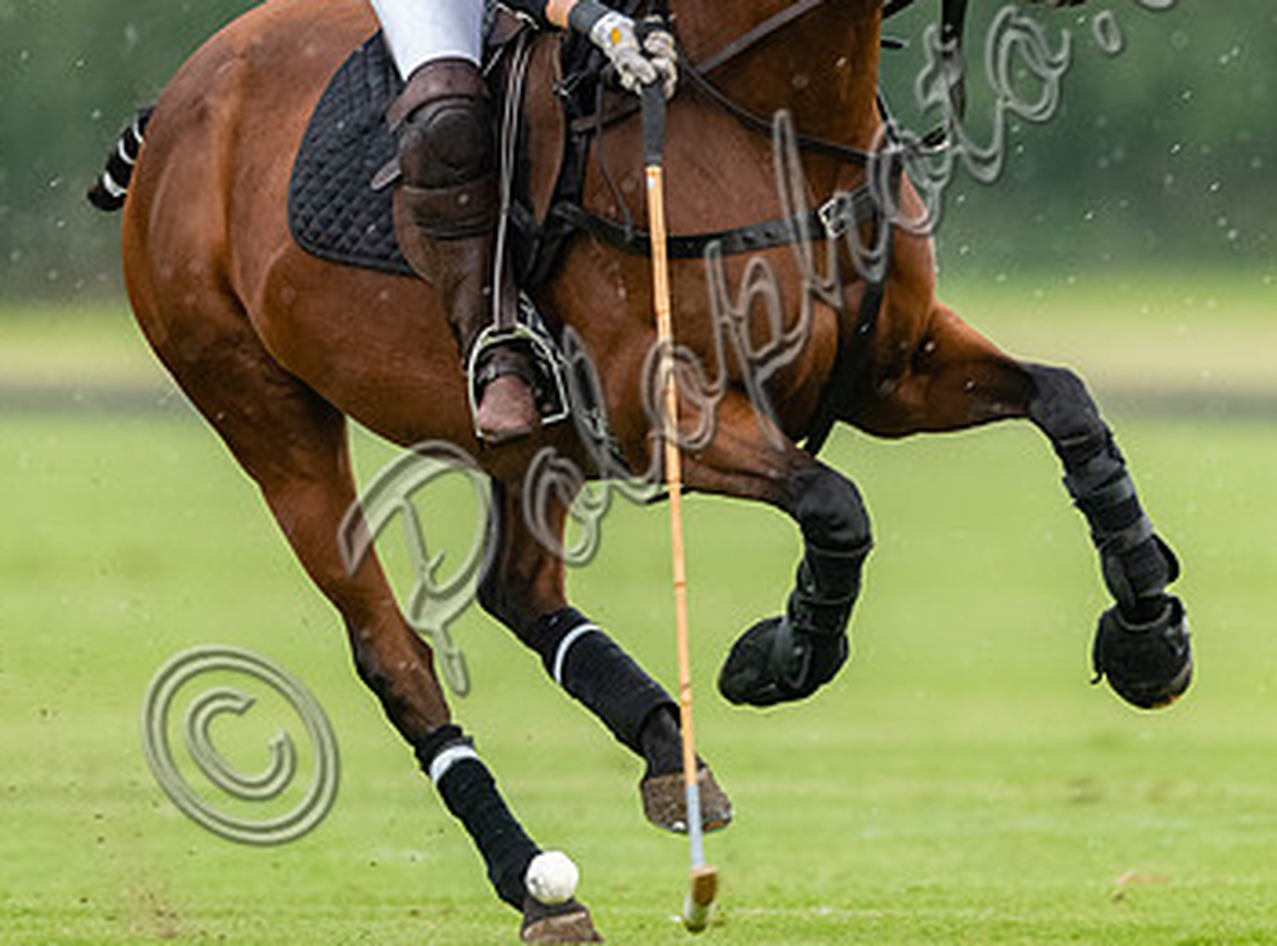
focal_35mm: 1059
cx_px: 750
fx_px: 38894
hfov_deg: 1.9
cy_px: 161
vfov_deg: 1.4
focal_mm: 500
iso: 3200
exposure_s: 1/1000
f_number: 4
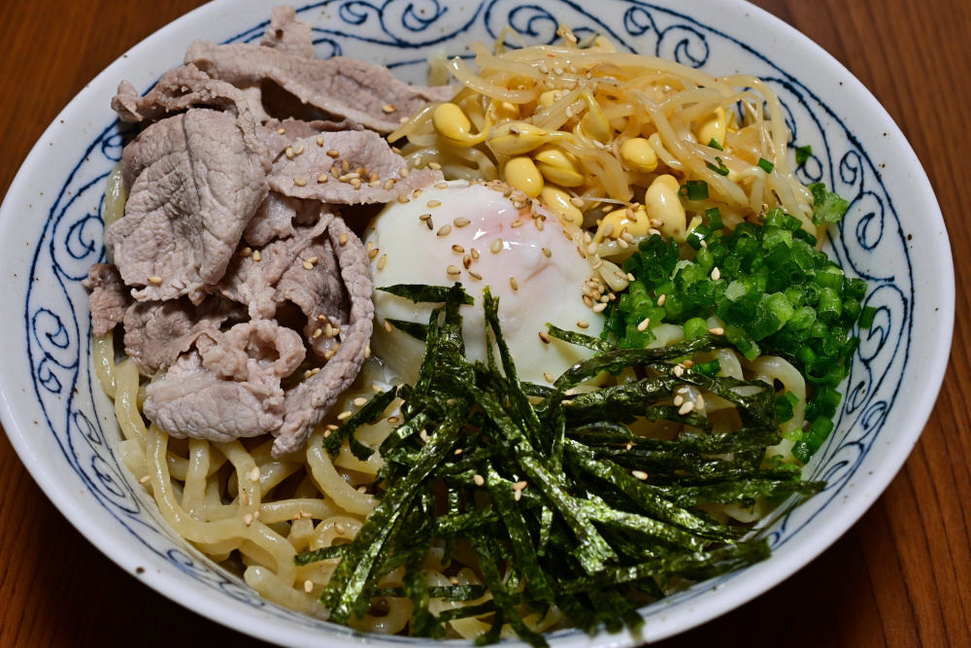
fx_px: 1618
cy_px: 324
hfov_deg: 33.4
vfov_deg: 22.6
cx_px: 486
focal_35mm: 60
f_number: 9
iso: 200
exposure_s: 1/4
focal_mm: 40
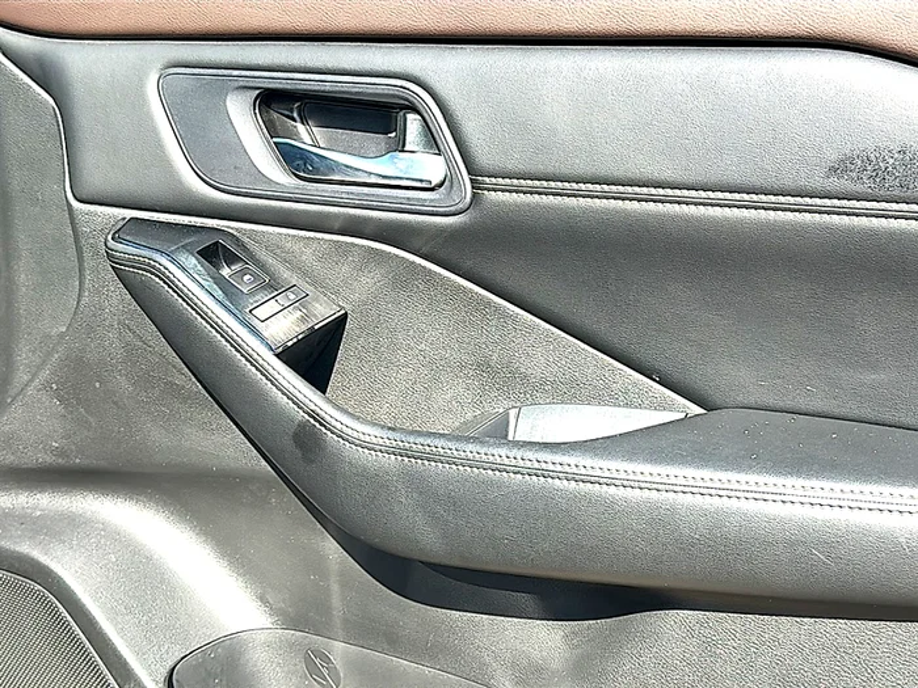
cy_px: 344
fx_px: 1114
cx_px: 459
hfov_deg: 44.8
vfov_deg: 34.3
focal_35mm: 42
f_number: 1.78
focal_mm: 6.86
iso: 80
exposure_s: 1/1229
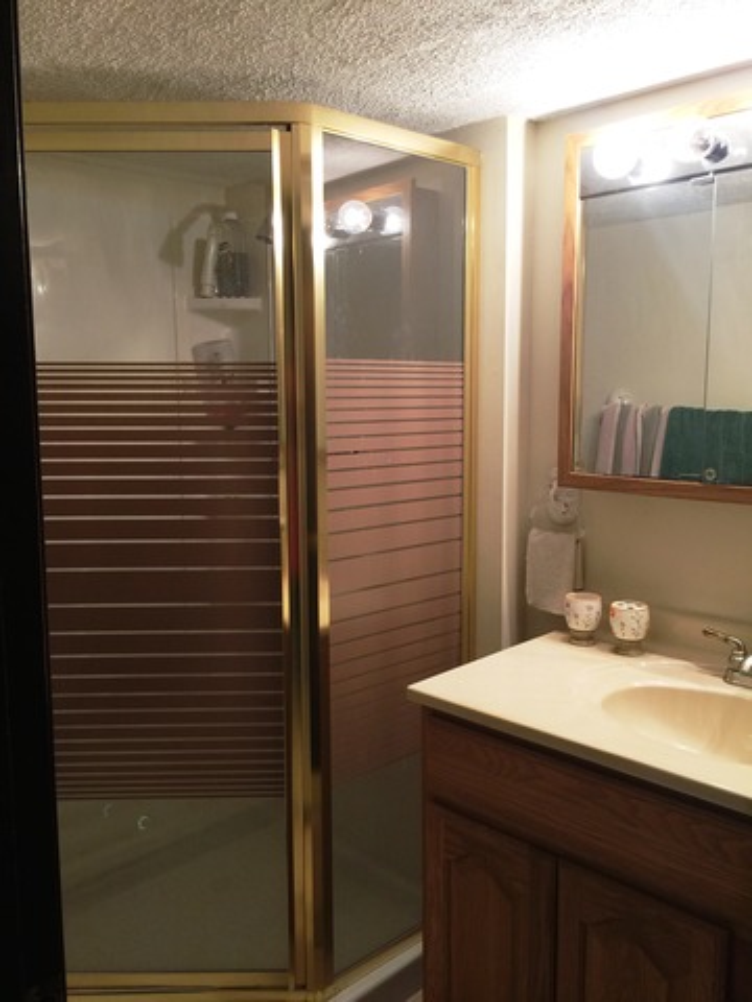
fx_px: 840
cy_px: 501
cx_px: 376
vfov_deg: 61.7
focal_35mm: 29
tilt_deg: -6.5
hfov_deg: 48.2
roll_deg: +0.6
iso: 50
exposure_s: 1/15
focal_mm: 4.15
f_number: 2.2
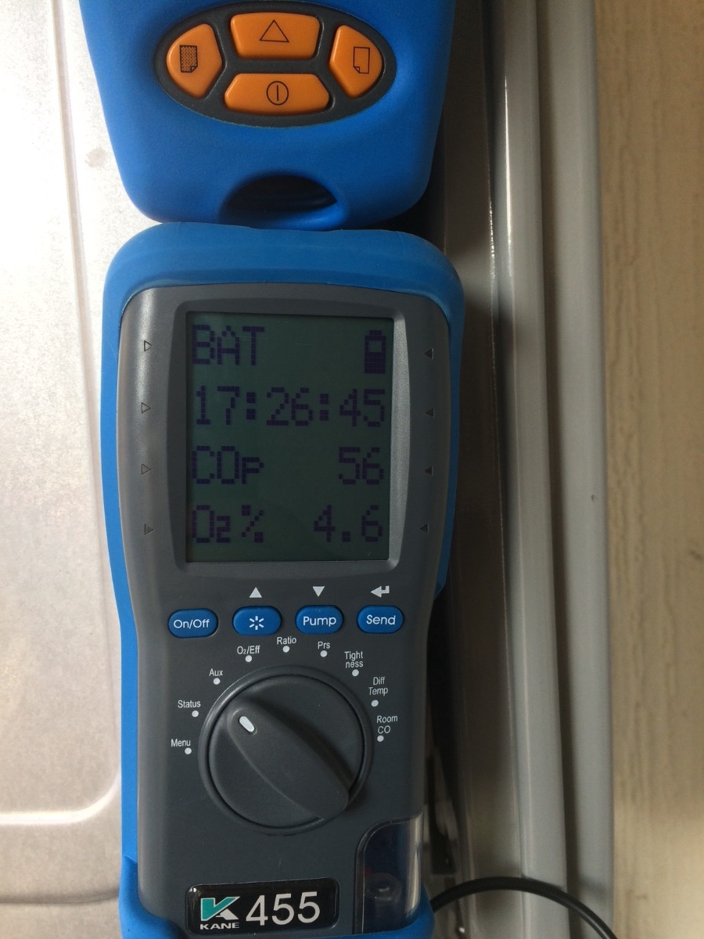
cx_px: 352
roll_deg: +3.8
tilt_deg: -5.6
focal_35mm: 29
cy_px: 470
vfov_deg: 61.7
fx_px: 786
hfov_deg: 48.2
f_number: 2.2
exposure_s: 1/100
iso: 50
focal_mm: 4.15
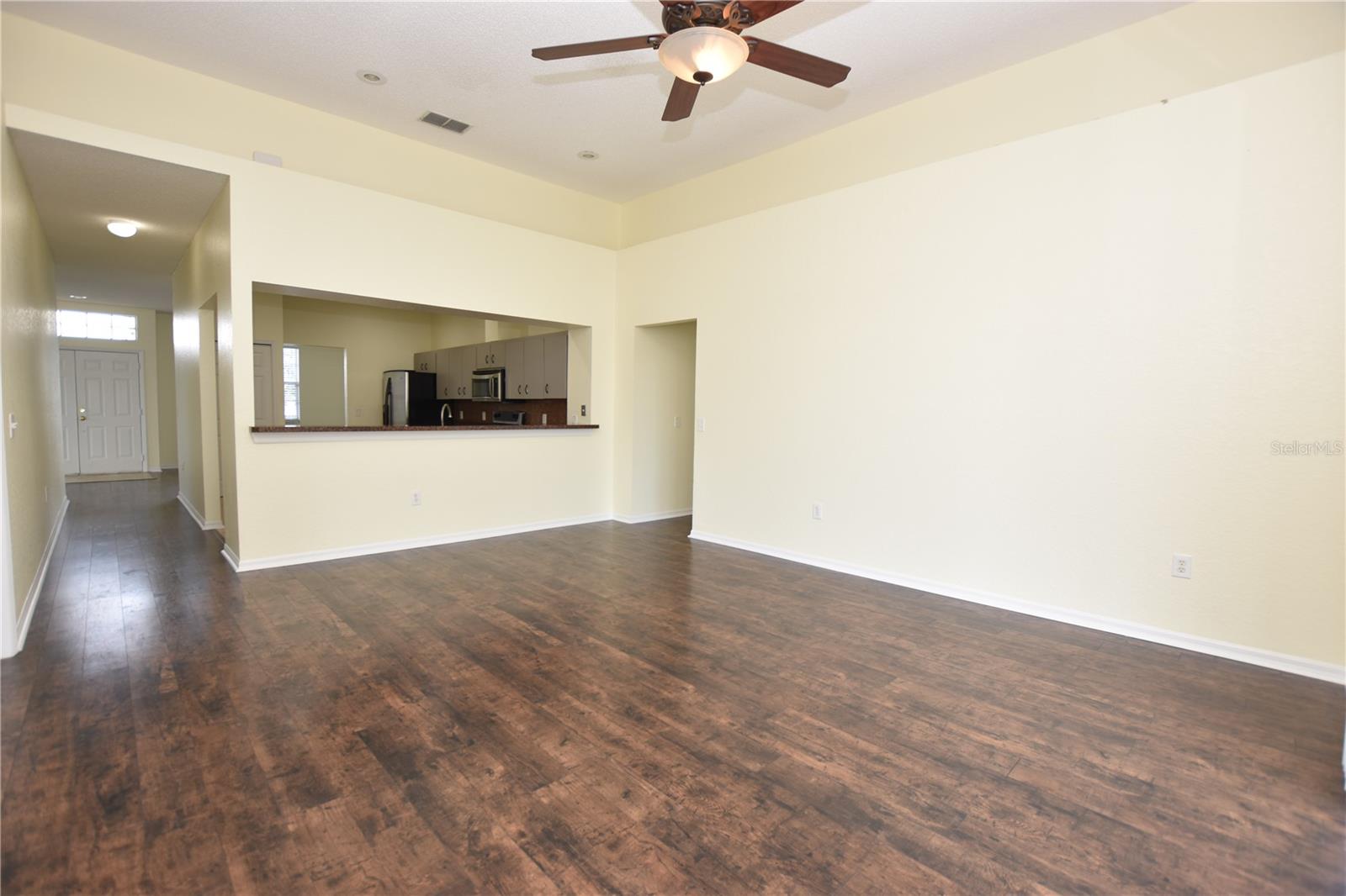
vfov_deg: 77.3
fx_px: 561
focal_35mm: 15
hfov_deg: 100.4
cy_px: 448
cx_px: 673
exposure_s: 1/60
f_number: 4
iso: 200
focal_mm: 10
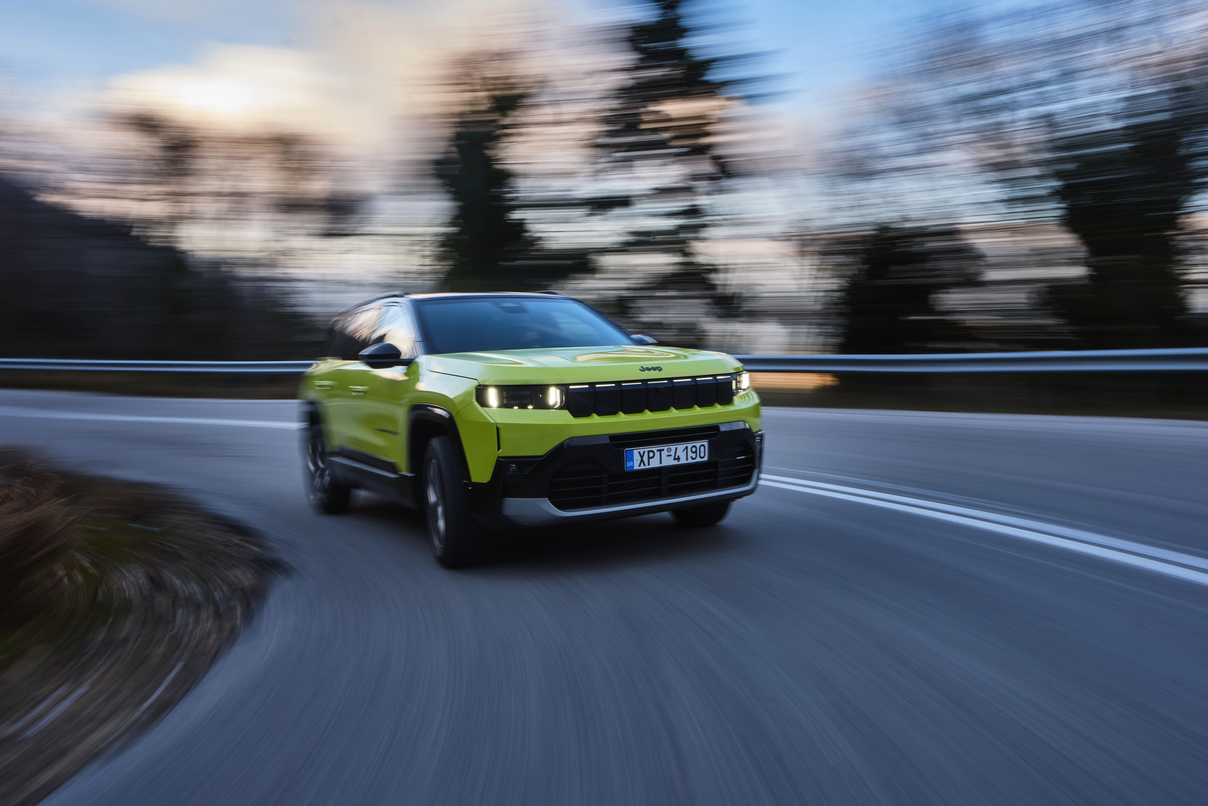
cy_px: 403
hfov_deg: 67.4
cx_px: 604
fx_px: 906
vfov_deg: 47.9
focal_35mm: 27
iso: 125
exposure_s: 1/6
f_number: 18
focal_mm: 18.2
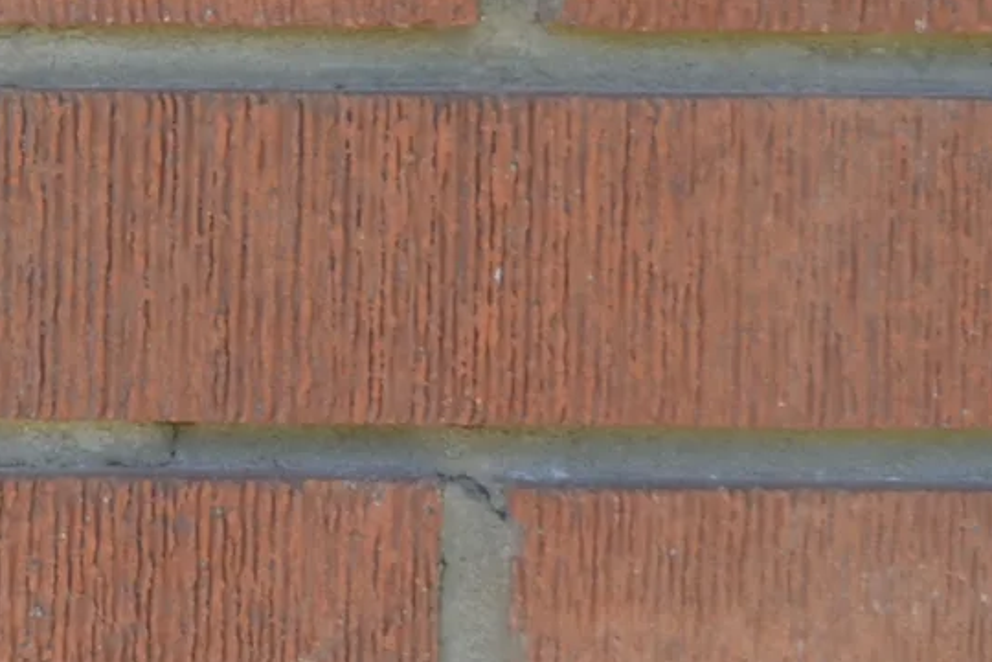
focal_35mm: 206
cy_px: -656
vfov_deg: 6.5
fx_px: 5686
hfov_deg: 9.3
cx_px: -1010
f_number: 5.6
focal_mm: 29
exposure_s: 1/125
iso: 220
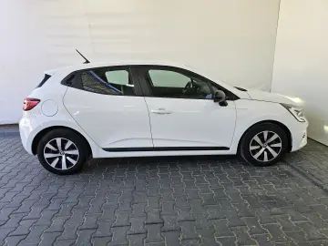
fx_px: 218
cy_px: 123
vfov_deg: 58.9
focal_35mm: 23
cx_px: 164
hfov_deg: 73.9
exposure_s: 1/359
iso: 64
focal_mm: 6.3
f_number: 1.7
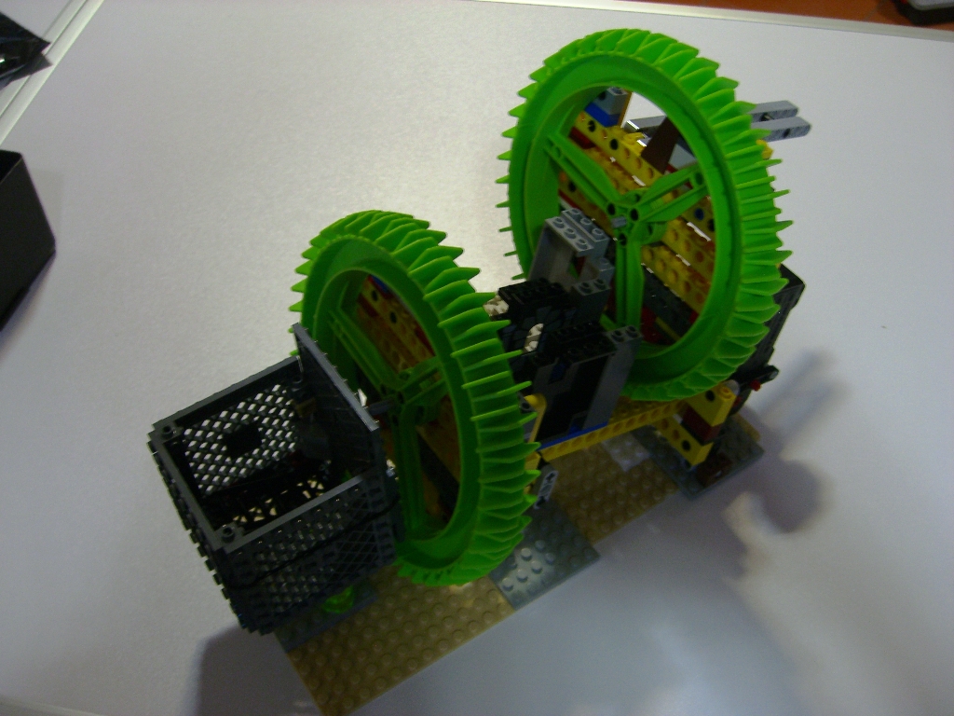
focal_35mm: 38
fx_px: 1047
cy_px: 358
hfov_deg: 49.0
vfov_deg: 37.7
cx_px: 477
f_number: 2.8
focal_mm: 7.9
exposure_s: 1/8
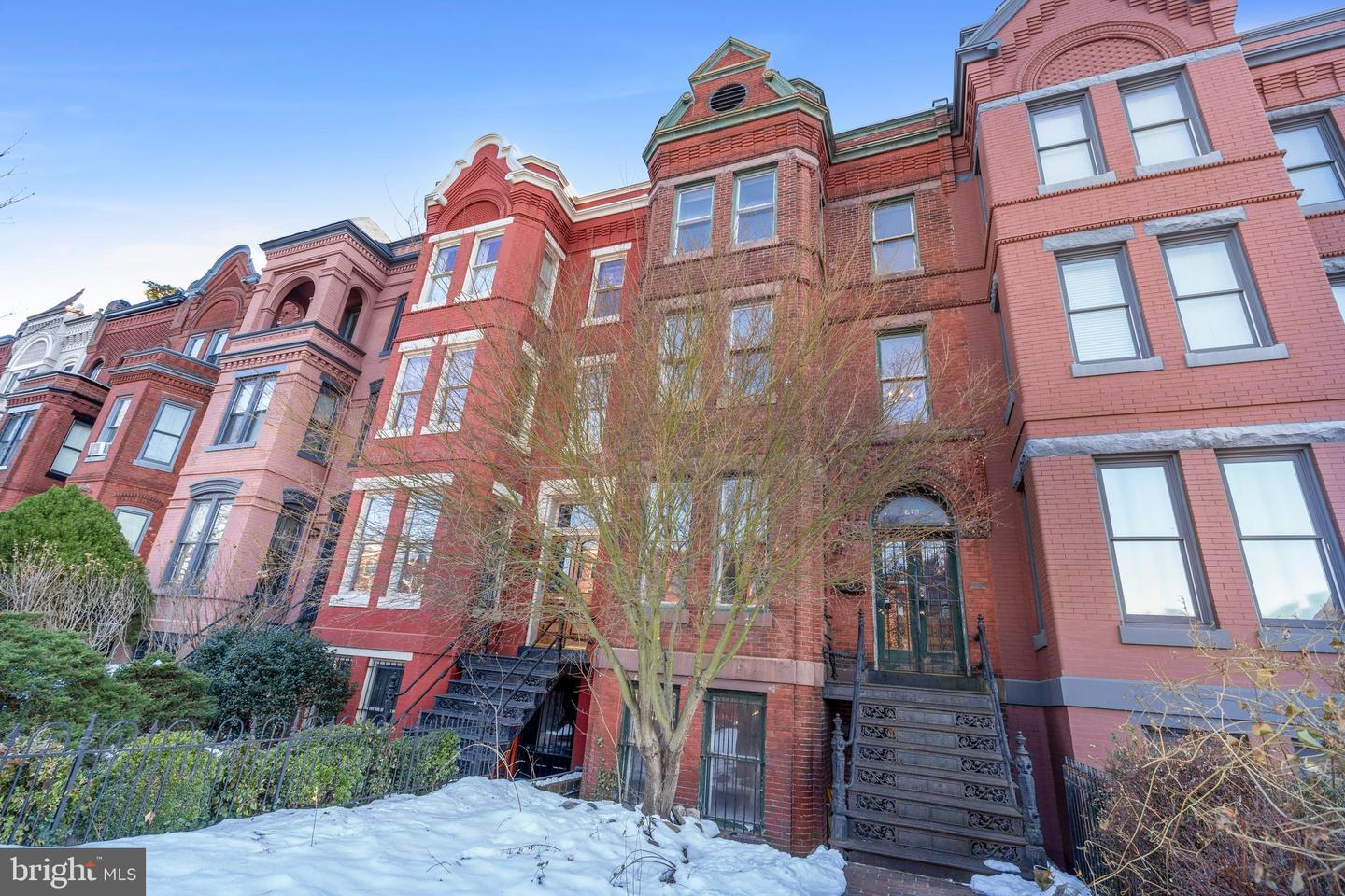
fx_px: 598
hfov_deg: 96.7
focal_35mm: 16
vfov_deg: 73.7
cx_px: 672
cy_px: 448
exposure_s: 1/50
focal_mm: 16
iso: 500
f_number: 8
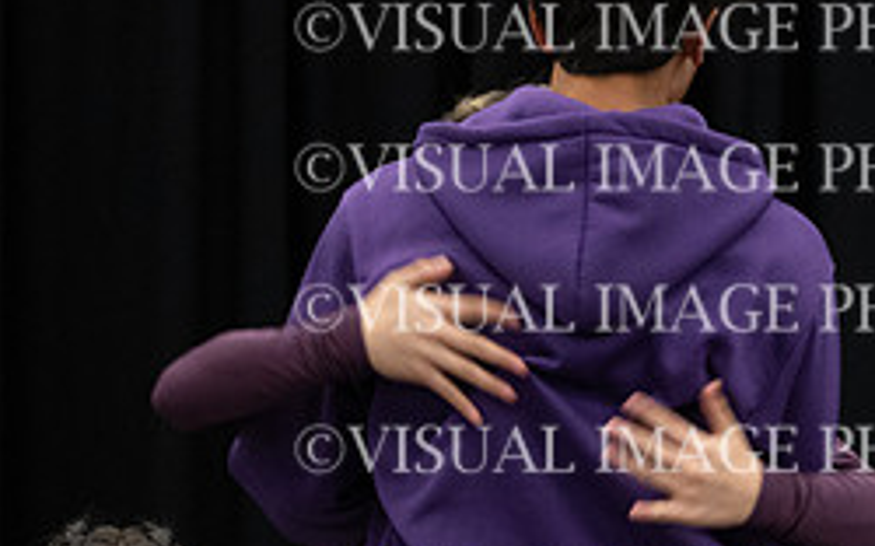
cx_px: 802
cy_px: 238
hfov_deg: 4.9
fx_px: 10154
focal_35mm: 426
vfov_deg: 3.1
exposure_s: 1/160
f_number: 6.3
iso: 8000
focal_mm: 180
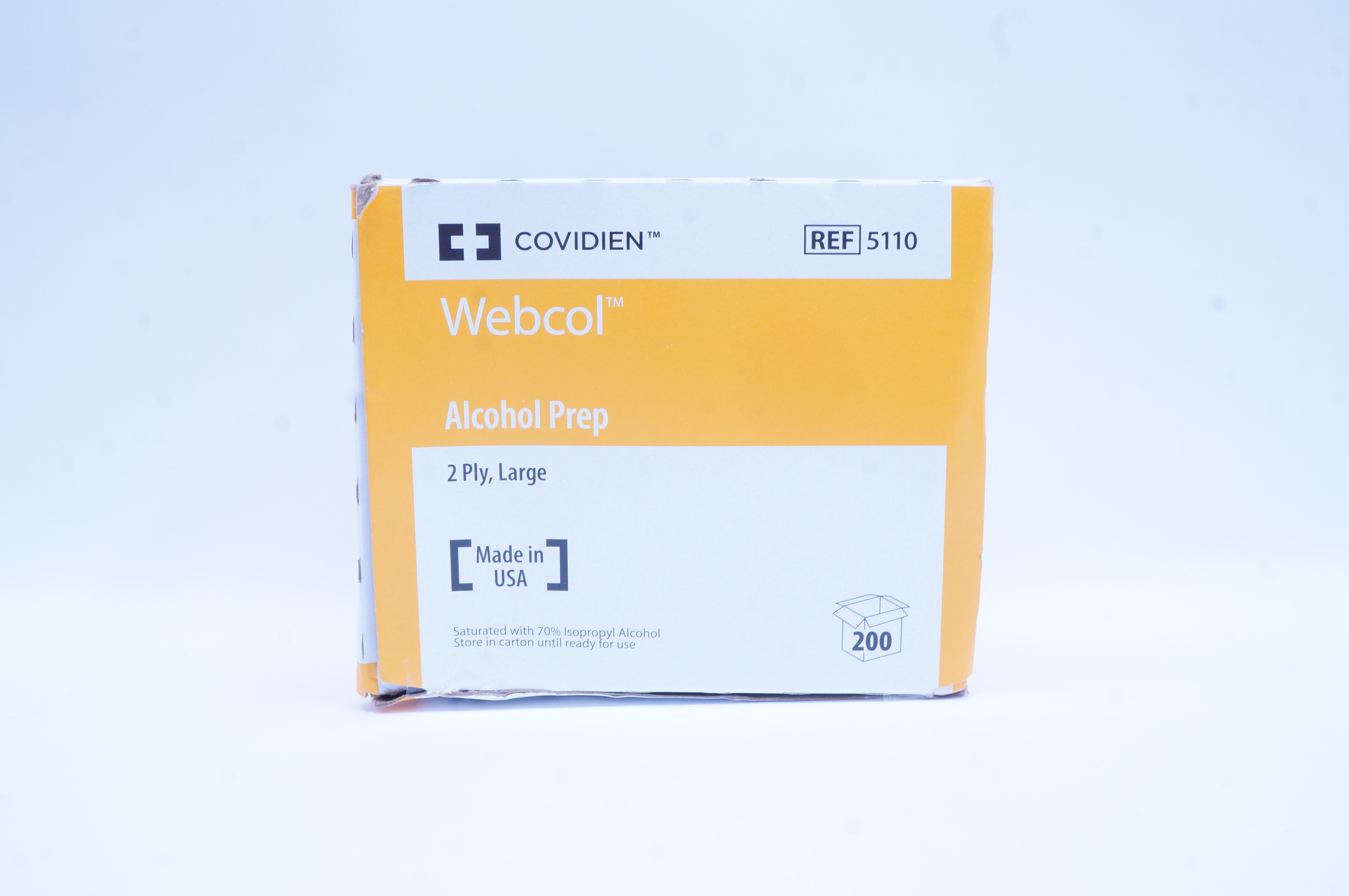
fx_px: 1235
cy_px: 448
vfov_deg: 39.9
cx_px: 674
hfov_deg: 57.3
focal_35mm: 33
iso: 400
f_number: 13
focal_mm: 22
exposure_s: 1/10
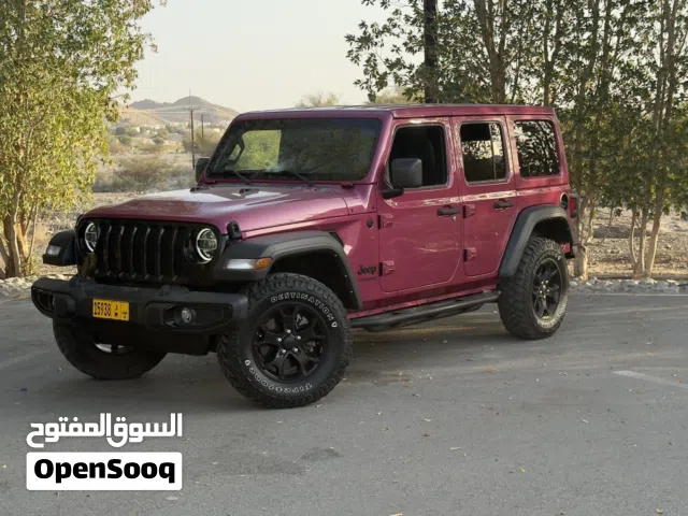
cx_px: 344
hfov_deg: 39.7
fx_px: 954
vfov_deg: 30.3
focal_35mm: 48
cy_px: 258
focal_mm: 6.76
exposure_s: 1/1167
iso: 80
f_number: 1.78
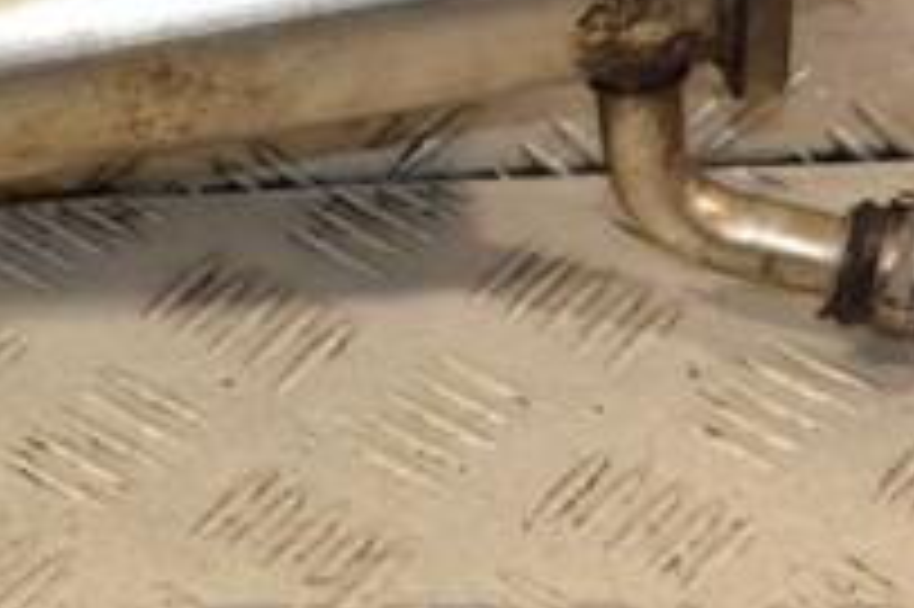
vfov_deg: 6.4
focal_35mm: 213
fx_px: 5403
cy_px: 72
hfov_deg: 9.6
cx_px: 117
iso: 800
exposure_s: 1/200
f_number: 6.3
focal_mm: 48
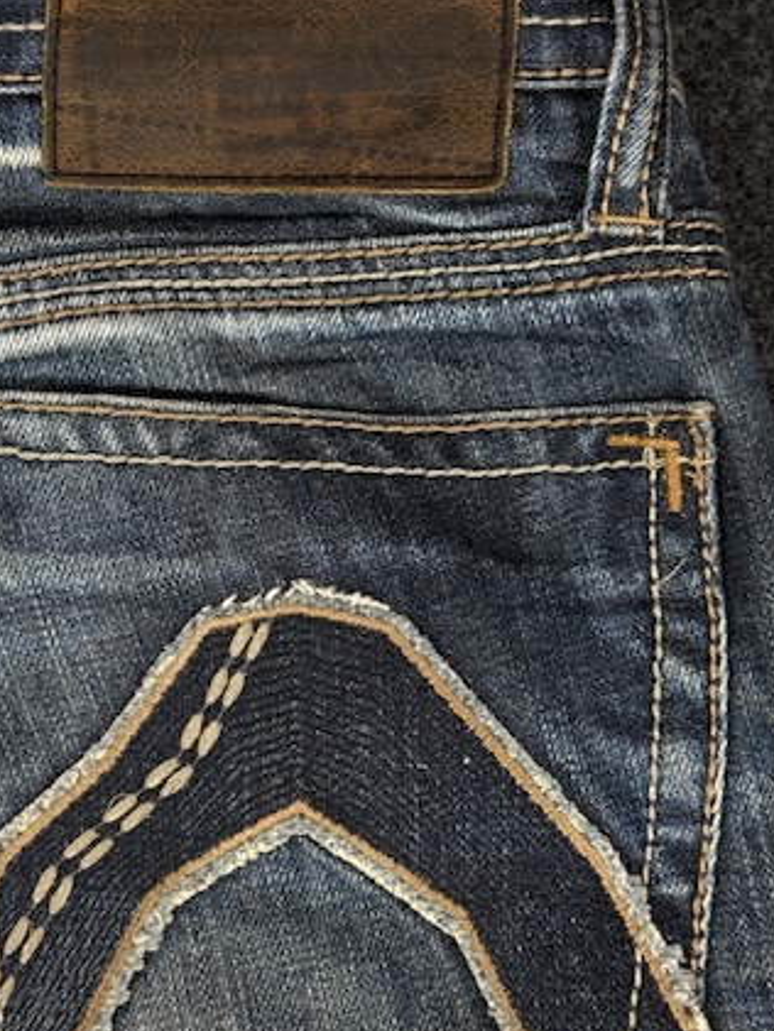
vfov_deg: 26.7
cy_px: 480
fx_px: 2175
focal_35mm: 73
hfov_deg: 20.1
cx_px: 296
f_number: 1.78
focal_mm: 6.76
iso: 80
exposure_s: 1/50
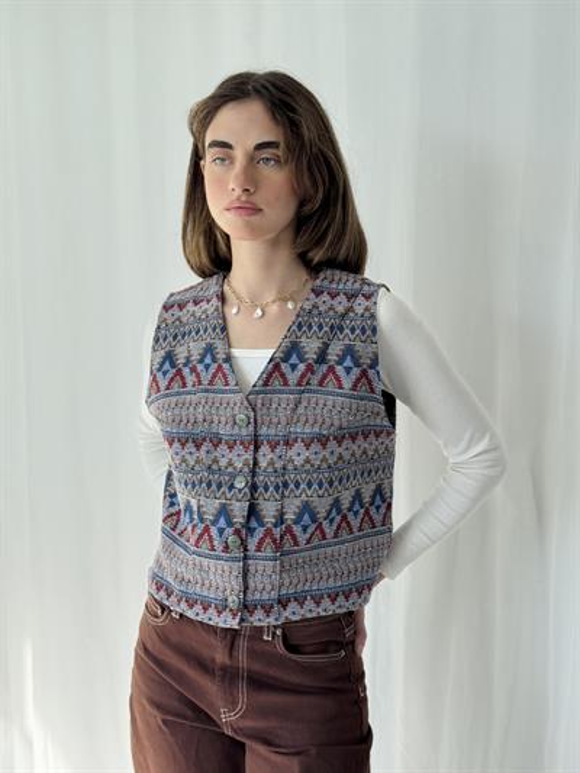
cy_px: 386
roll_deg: -0.6
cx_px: 290
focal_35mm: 48
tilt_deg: -7.0
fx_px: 1072
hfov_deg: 30.3
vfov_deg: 39.6
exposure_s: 1/433
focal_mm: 6.76
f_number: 1.78
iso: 64
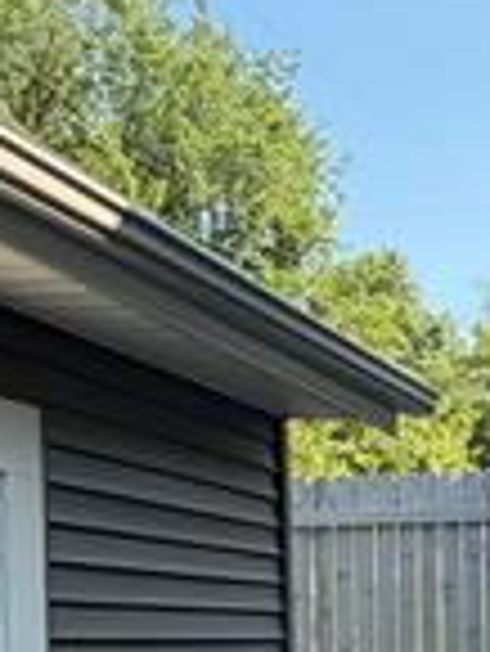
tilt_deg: -5.2
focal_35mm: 74
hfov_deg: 19.0
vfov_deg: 24.1
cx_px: 553
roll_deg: +0.6
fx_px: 1395
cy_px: 769
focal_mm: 2.22
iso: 50
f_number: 2.2
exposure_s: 1/329
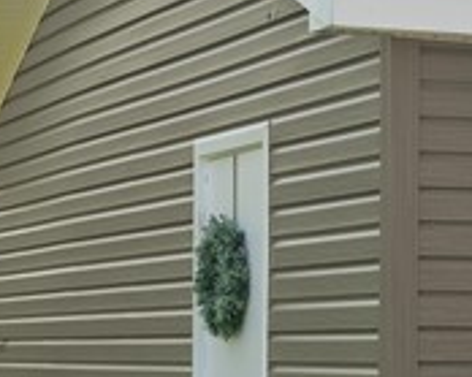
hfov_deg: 9.0
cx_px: 996
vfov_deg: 7.8
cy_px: 244
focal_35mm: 199
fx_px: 2778
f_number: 8
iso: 100
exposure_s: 1/500
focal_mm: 34
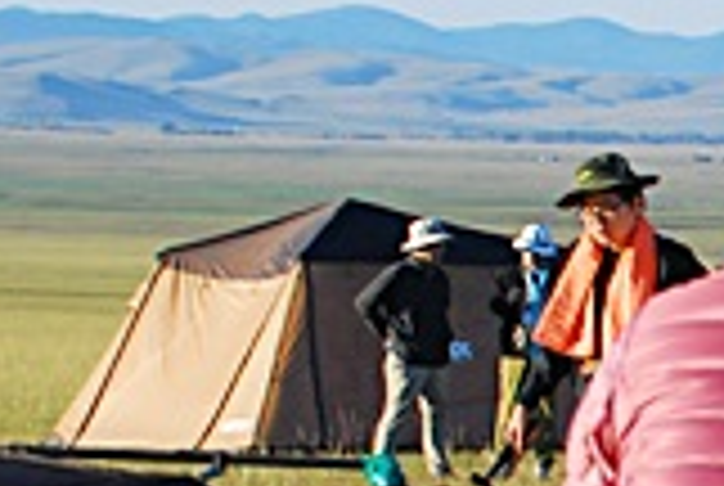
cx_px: 1538
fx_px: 5248
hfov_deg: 7.5
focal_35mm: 260
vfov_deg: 5.3
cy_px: 630
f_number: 5.6
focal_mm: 35
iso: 400
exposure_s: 1/800
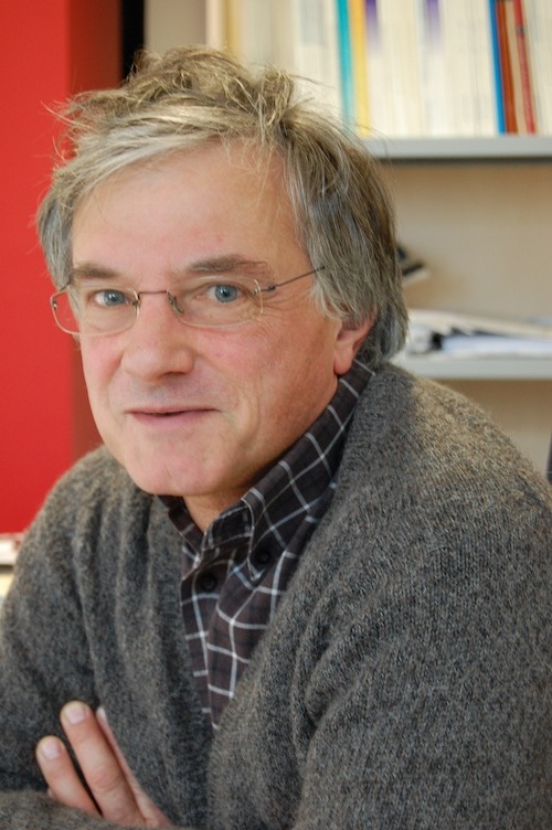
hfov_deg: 16.5
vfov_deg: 24.6
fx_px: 1901
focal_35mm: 82
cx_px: 276
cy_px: 415
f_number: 5.6
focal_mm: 55
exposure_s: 1/20
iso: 800
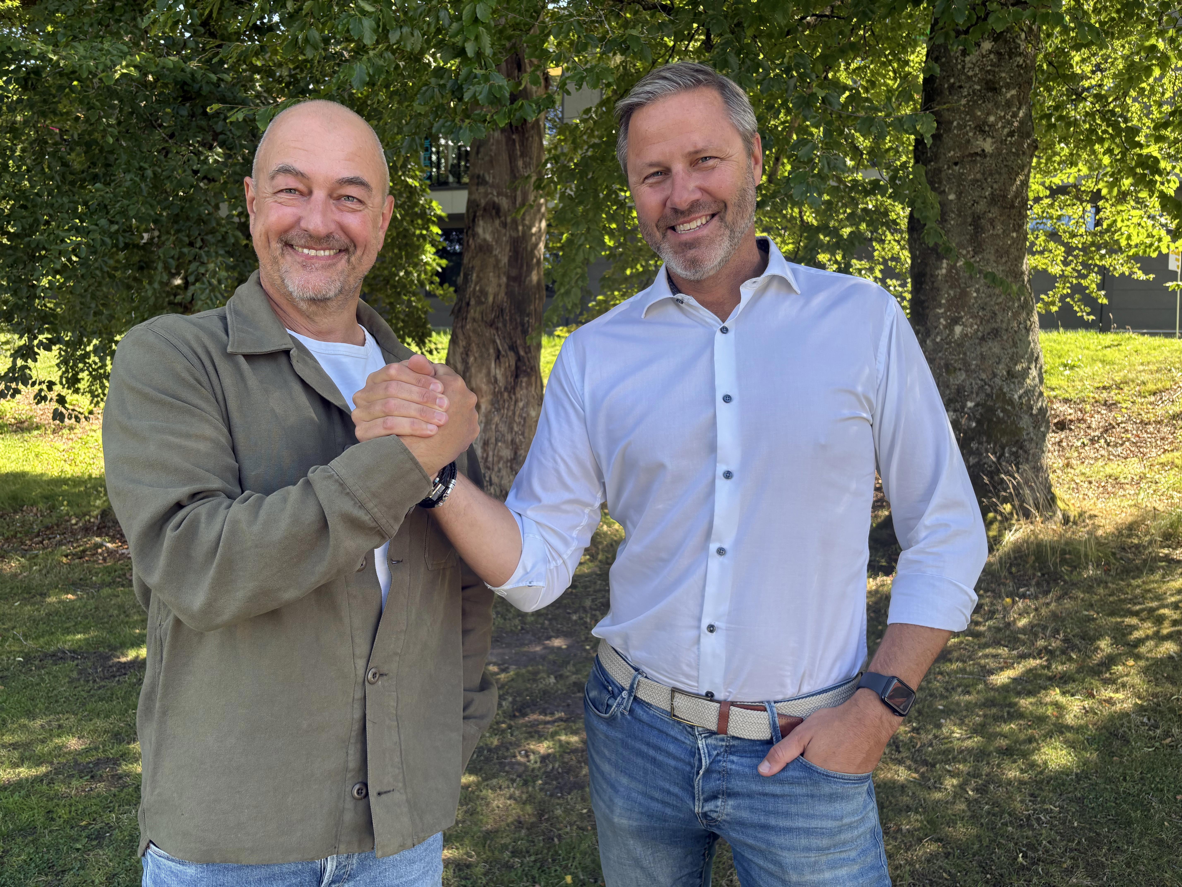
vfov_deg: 53.1
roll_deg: +0.4
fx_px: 888
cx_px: 591
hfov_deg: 67.3
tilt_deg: -6.1
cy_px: 444
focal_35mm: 26
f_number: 1.6
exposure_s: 1/407
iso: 50
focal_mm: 5.96
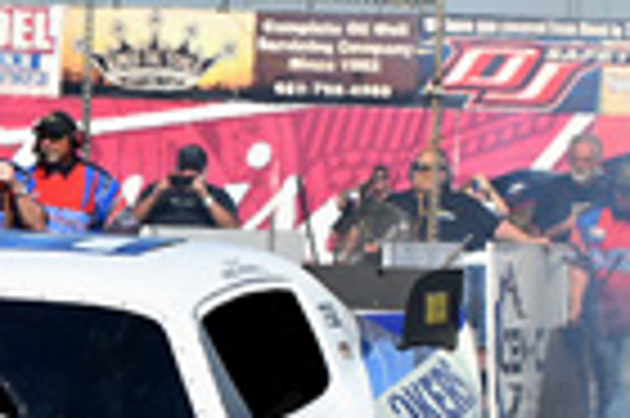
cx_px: -117
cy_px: 440
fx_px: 6572
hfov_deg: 5.5
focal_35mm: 376
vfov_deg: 3.6
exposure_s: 1/1250
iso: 160
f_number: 5.6
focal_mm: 70
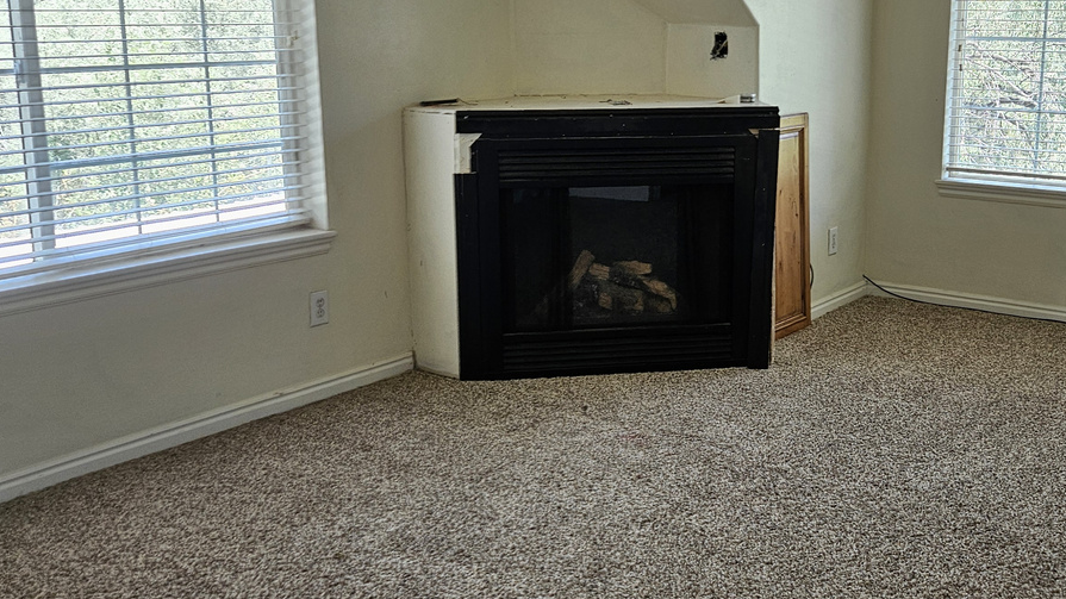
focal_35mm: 43
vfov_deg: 27.6
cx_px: 672
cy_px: 248
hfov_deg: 46.9
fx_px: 1215
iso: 80
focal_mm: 5.4
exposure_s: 1/120
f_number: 1.8
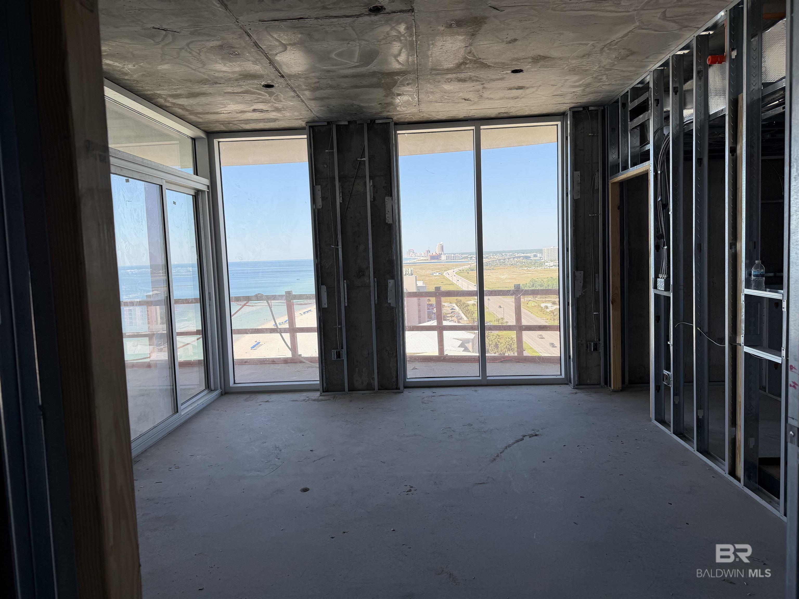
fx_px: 554
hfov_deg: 71.6
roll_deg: +3.1
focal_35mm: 24
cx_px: 400
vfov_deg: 56.8
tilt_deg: -4.4
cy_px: 300
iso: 80
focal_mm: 6.76
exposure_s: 1/524
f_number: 1.78
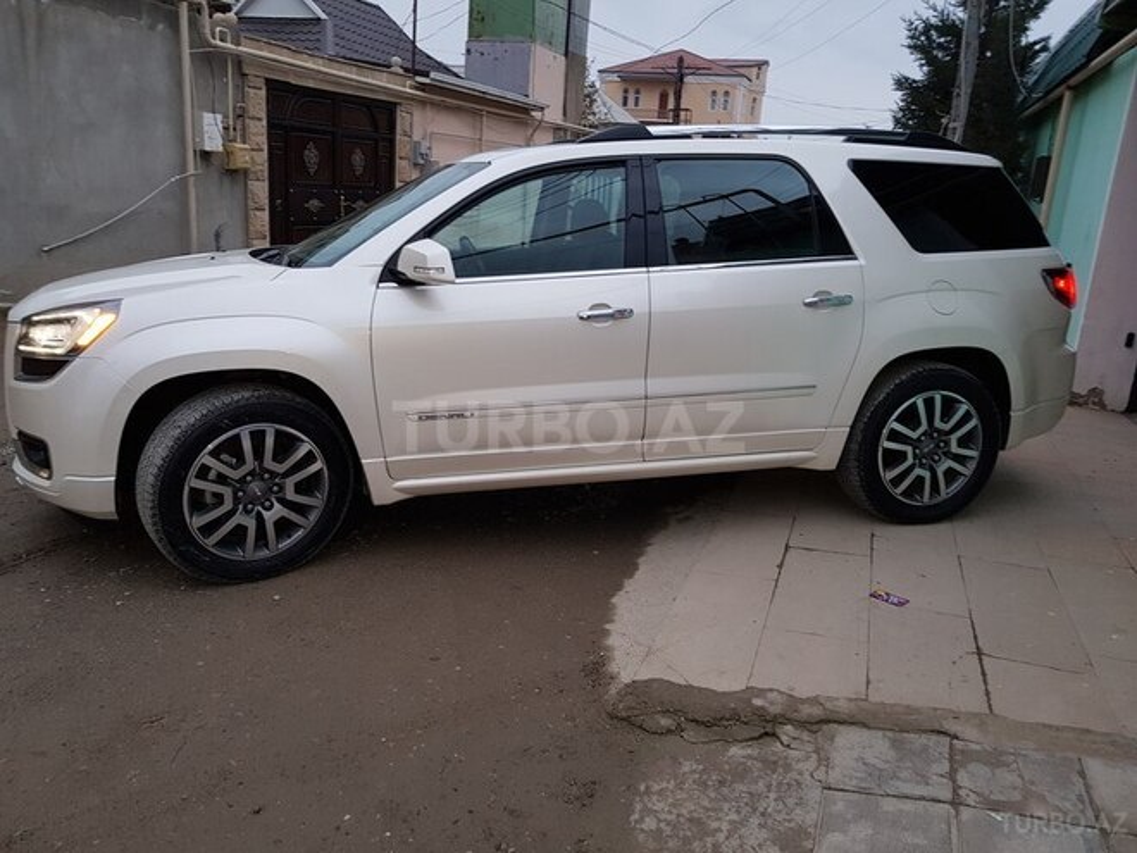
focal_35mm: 26
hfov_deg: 67.3
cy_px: 426
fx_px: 854
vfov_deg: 53.1
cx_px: 568
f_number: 1.7
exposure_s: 1/30
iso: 100
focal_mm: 4.2
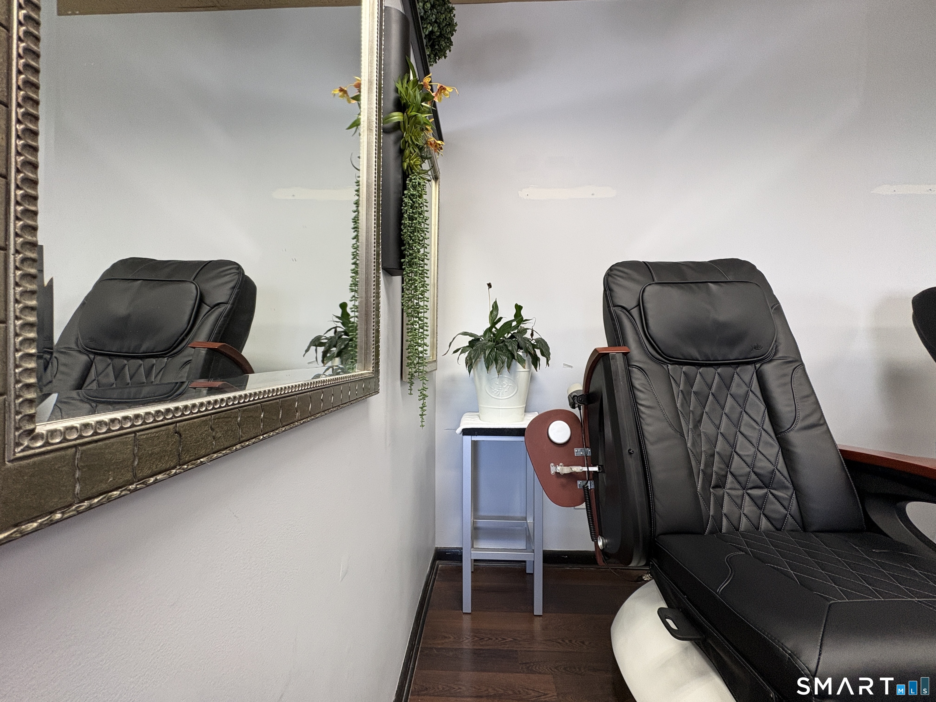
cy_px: 351
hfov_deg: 102.1
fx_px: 379
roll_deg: -0.5
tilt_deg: +1.0
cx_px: 468
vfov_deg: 85.7
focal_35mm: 14
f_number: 2.2
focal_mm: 2.22
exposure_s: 1/60
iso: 200
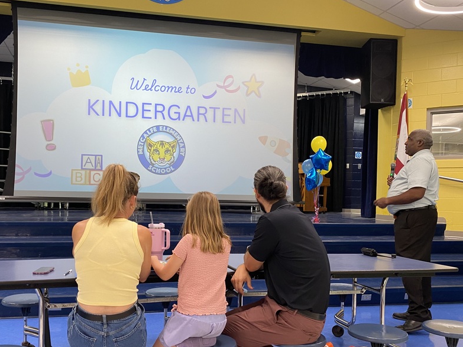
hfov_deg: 53.6
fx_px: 455
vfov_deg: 41.6
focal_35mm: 34
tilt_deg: +0.2
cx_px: 188
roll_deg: -2.3
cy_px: 205
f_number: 1.8
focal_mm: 4.25
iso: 125
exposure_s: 1/60
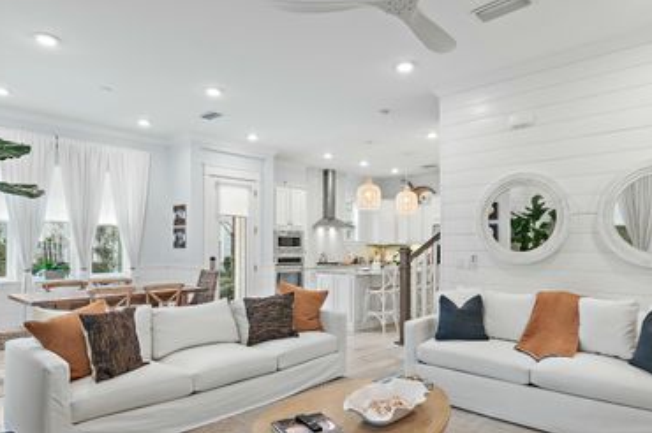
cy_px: 249
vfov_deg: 54.8
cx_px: 333
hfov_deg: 76.1
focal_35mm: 23
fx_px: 416
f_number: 8
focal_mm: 17
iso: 100
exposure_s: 1/2
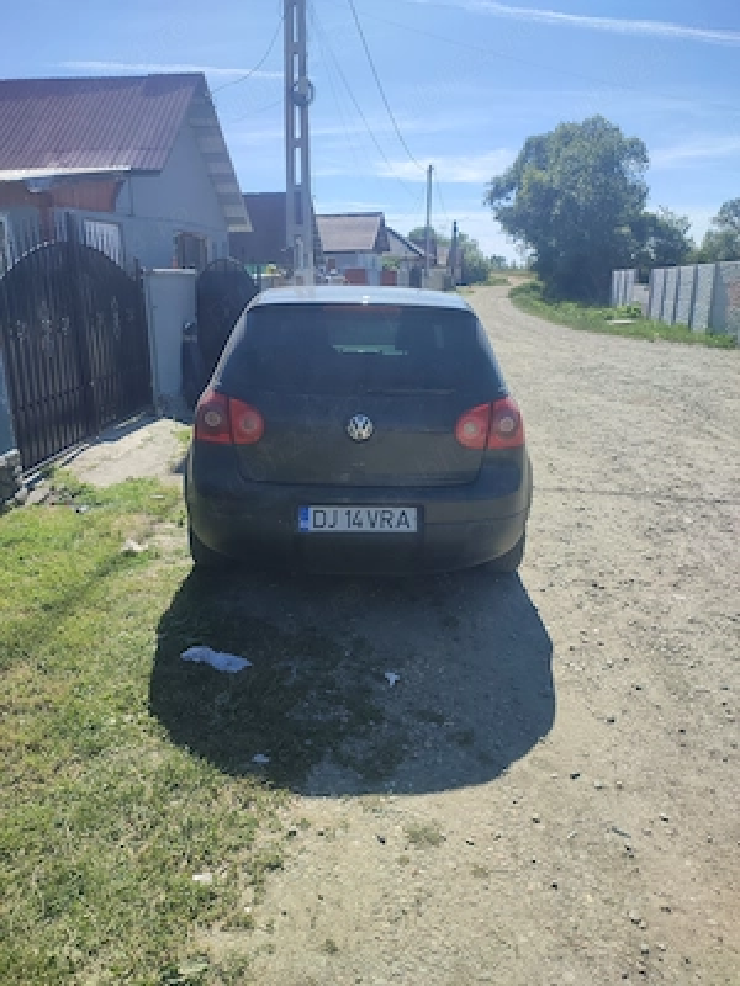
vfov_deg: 69.4
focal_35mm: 25
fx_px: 713
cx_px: 370
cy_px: 493
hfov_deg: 54.9
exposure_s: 1/836
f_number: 1.9
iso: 50
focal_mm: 6.04
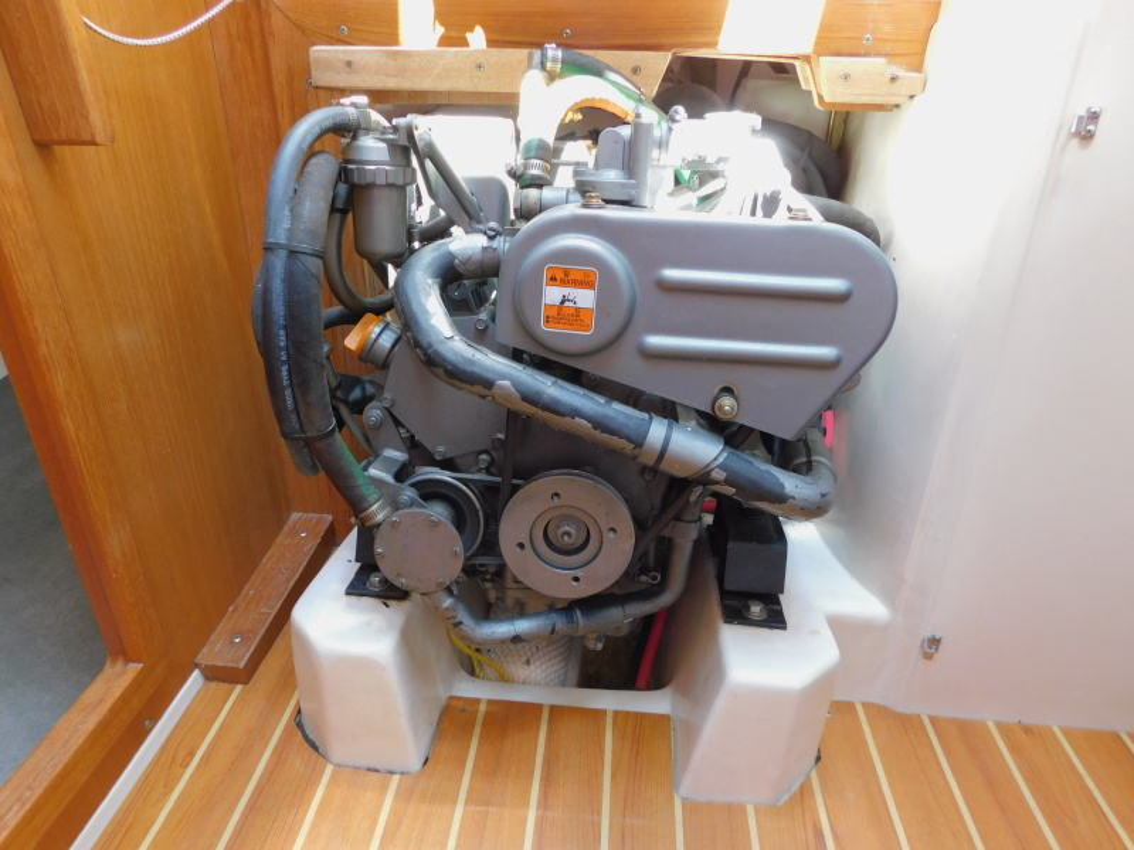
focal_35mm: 23
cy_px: 425
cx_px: 567
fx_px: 753
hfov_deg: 73.9
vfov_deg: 58.9
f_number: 3
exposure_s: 1/30
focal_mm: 4
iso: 180
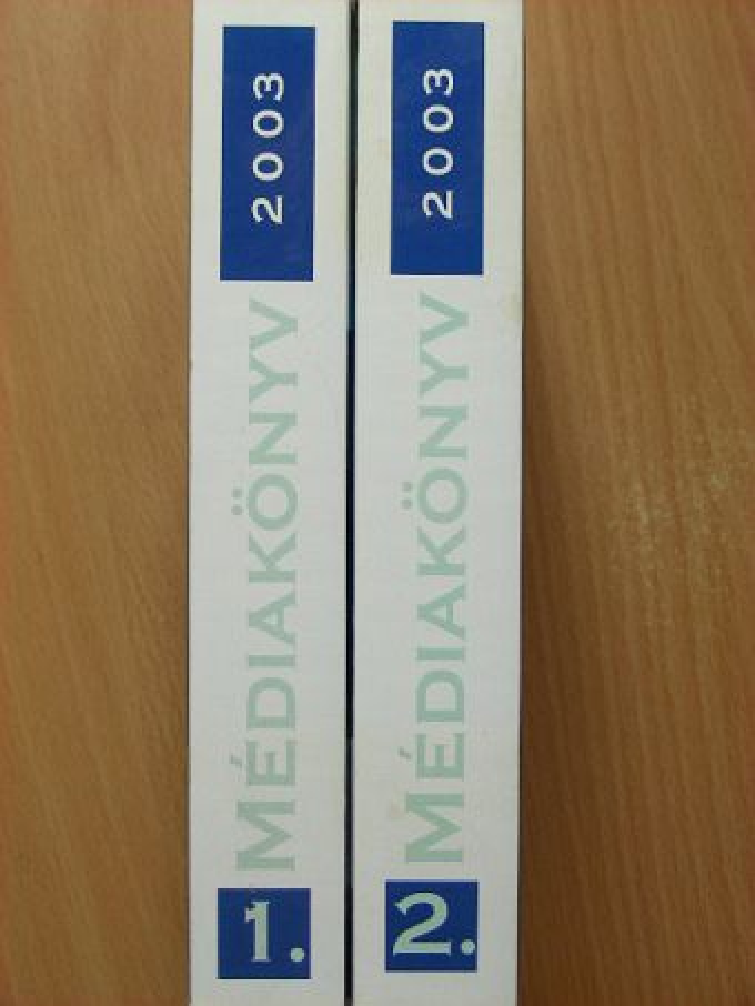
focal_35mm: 70
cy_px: 503
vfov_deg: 27.8
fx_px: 2035
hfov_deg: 21.0
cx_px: 378
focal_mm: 11.7
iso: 50
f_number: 3.5
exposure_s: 1/39.6
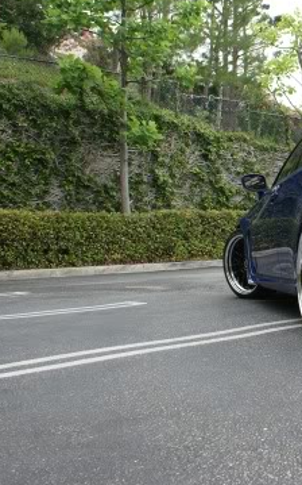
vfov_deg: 41.0
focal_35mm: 49
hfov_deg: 24.0
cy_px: 224
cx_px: 362
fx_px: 646
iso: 100
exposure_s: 1/40
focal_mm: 18
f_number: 5
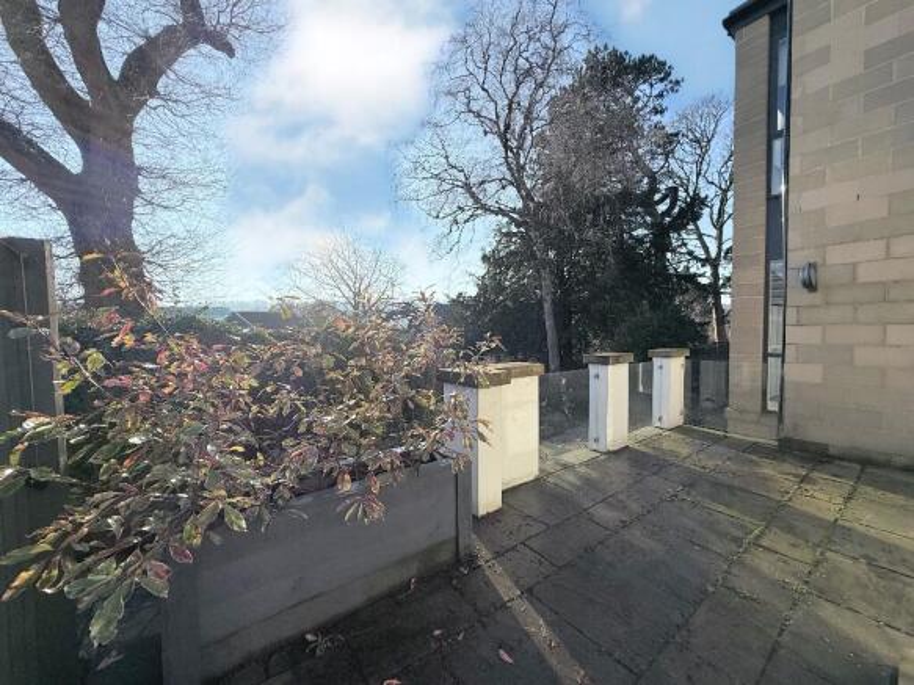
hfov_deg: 102.1
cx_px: 457
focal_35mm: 14
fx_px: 370
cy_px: 342
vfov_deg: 85.7
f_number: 2.2
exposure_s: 1/2841
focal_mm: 2.22
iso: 64
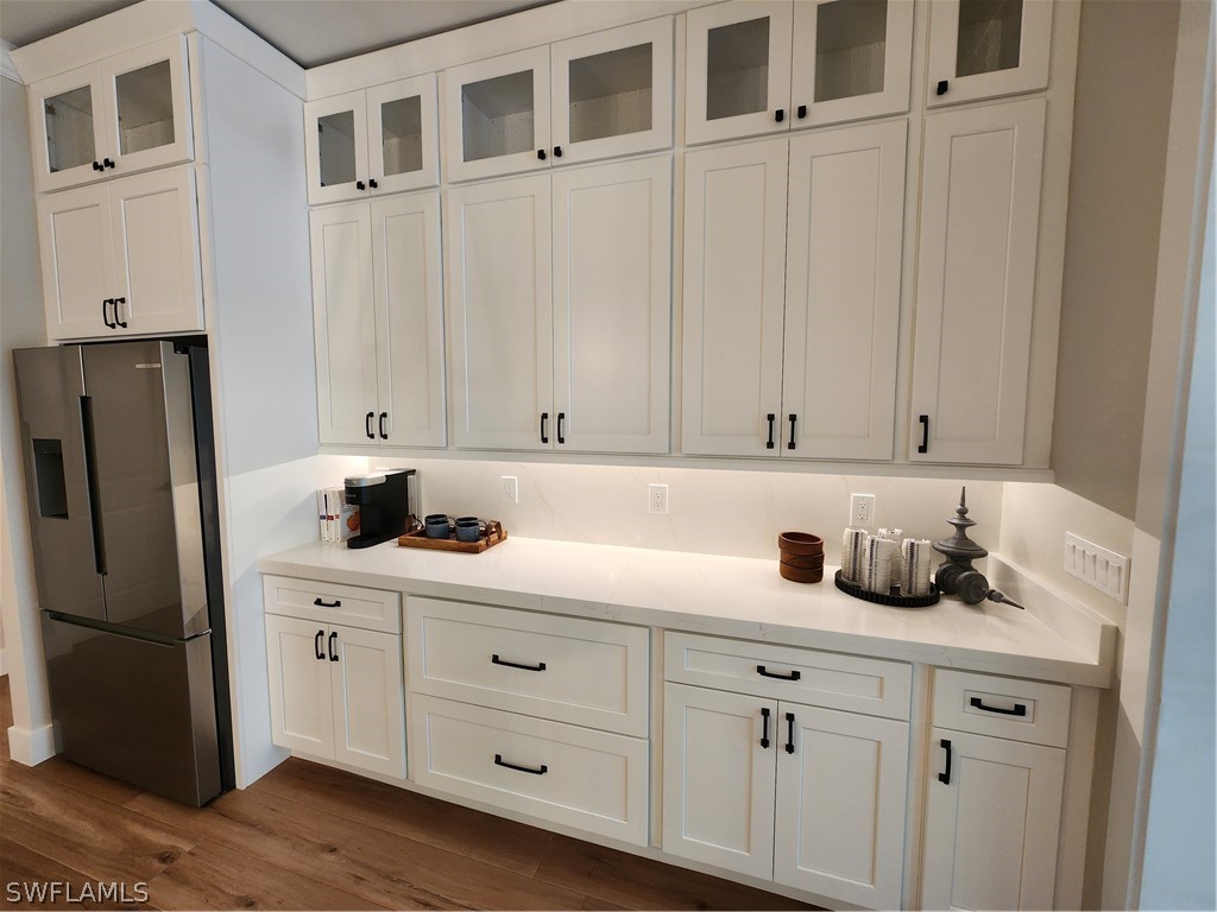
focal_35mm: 13
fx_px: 457
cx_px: 608
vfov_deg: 89.9
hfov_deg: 106.2
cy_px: 456
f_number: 2.2
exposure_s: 1/60
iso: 125
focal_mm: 2.2
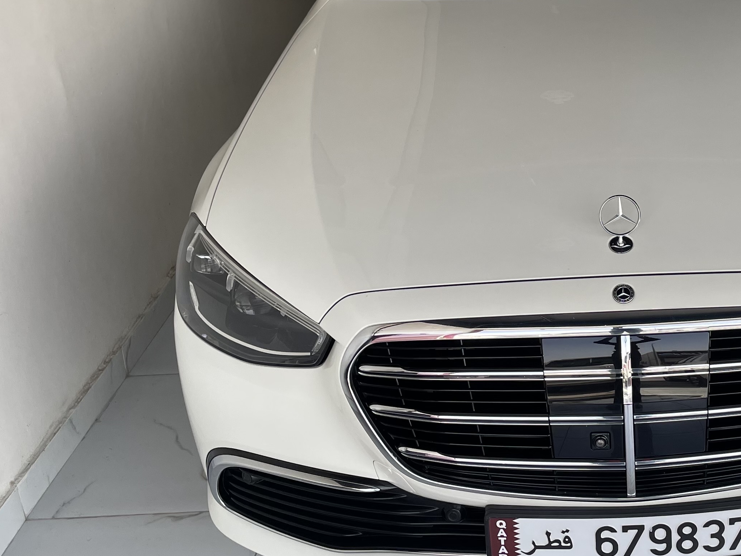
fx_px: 1092
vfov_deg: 28.3
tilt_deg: -22.8
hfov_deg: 36.0
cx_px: 609
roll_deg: +2.8
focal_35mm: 51
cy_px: 168
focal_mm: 4.2
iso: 50
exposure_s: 1/606
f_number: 1.6
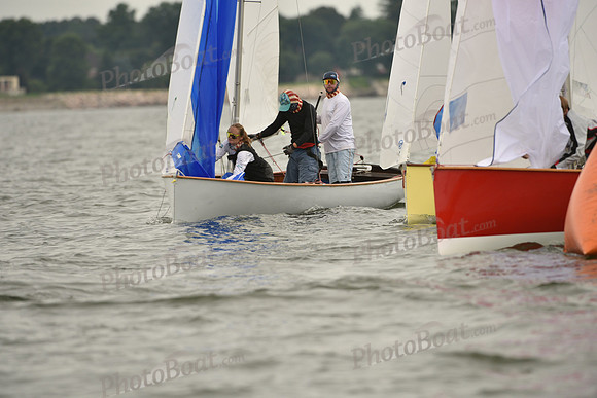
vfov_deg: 3.4
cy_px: 199
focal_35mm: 400
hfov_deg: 5.2
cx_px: 298
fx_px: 6635
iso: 320
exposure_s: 1/1600
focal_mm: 400
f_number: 5
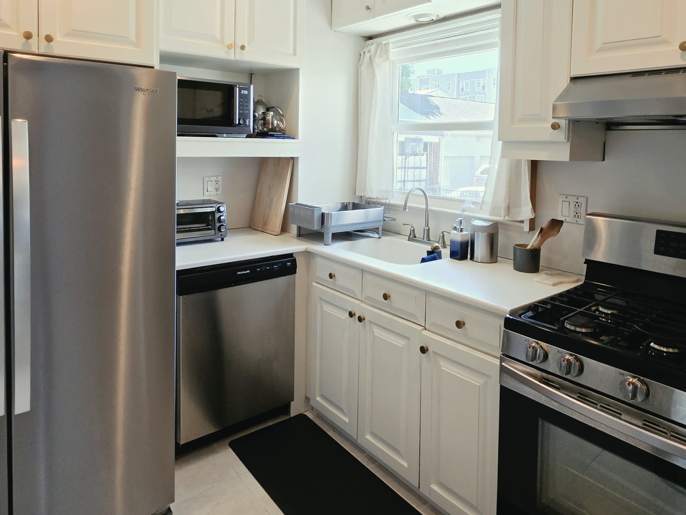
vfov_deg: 59.6
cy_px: 171
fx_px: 436
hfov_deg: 76.4
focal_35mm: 22
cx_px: 334
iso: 100
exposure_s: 1/120
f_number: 1.9
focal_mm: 2.2
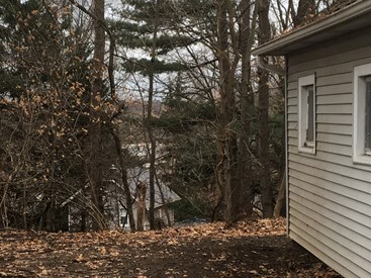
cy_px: 163
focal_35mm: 81
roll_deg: +0.2
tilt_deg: -5.6
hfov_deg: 23.8
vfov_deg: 18.2
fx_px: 868
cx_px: 81
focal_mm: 4.15
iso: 32
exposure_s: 1/60
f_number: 2.2
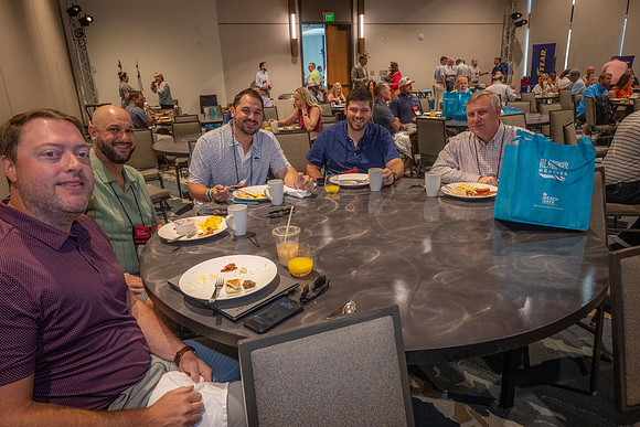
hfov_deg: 73.7
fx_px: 427
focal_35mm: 24
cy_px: 214
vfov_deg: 53.2
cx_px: 320
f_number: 9
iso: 4000
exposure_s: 1/100
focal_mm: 24
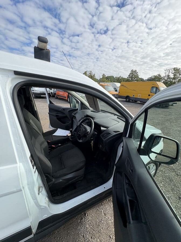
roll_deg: +0.0
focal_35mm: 14
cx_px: 90
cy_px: 121
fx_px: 98
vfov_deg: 102.1
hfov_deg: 85.7
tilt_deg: -13.8
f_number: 2.2
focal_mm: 2.22
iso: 64
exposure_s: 1/620
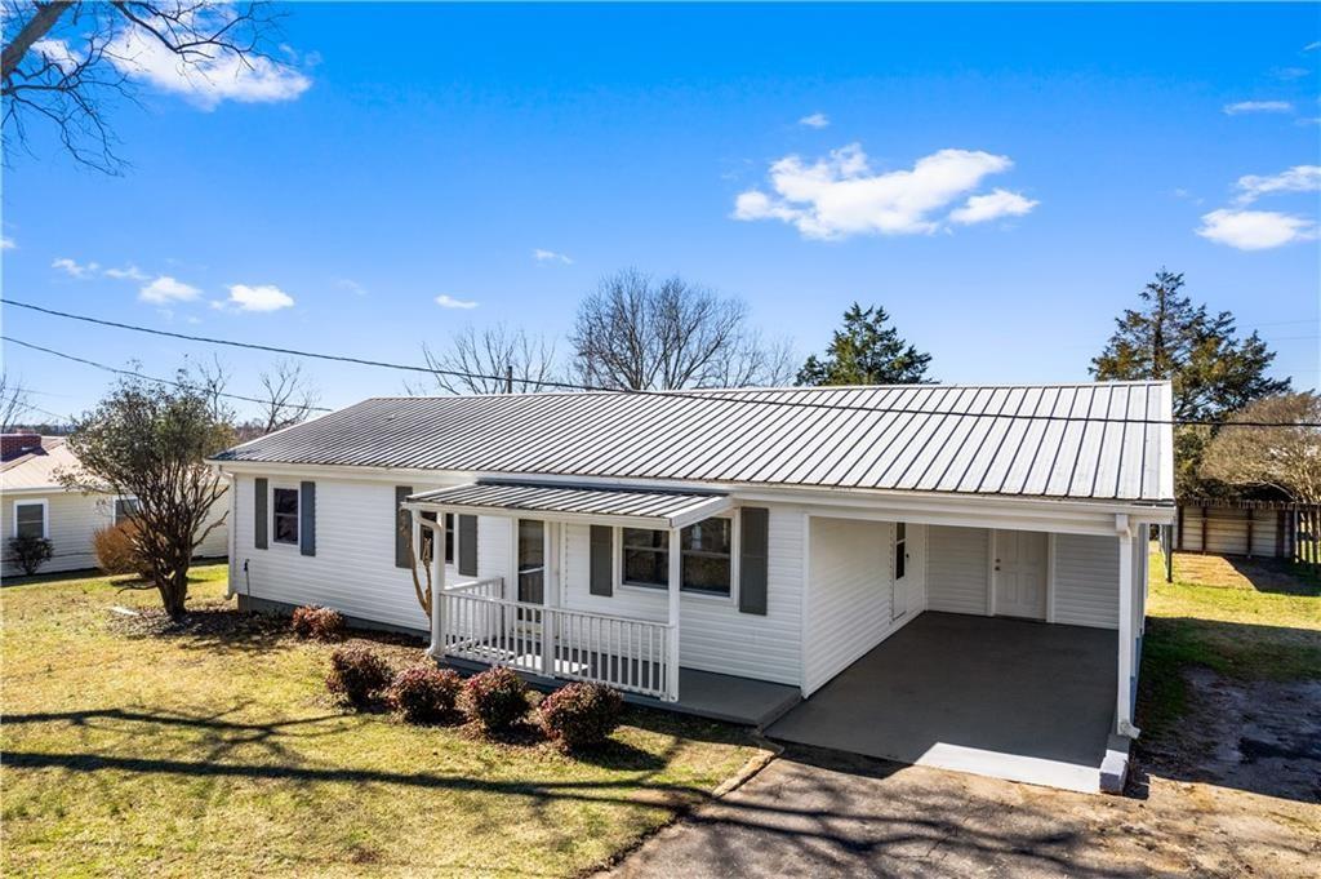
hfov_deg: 78.6
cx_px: 660
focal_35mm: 22
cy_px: 440
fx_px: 807
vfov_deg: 57.1
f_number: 2.8
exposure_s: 1/2000
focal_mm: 8.38
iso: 130
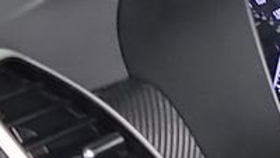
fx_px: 1553
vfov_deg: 5.7
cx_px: 925
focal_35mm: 209
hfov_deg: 8.2
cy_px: 302
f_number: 1.8
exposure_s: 1/59
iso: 373
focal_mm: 6.7
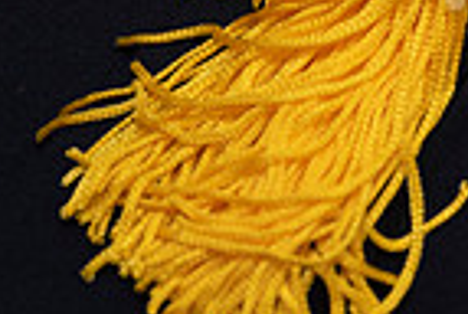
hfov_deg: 8.3
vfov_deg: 5.6
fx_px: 3166
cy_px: -165
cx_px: 713
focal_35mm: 243
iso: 800
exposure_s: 1/80
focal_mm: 60
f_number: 5.6
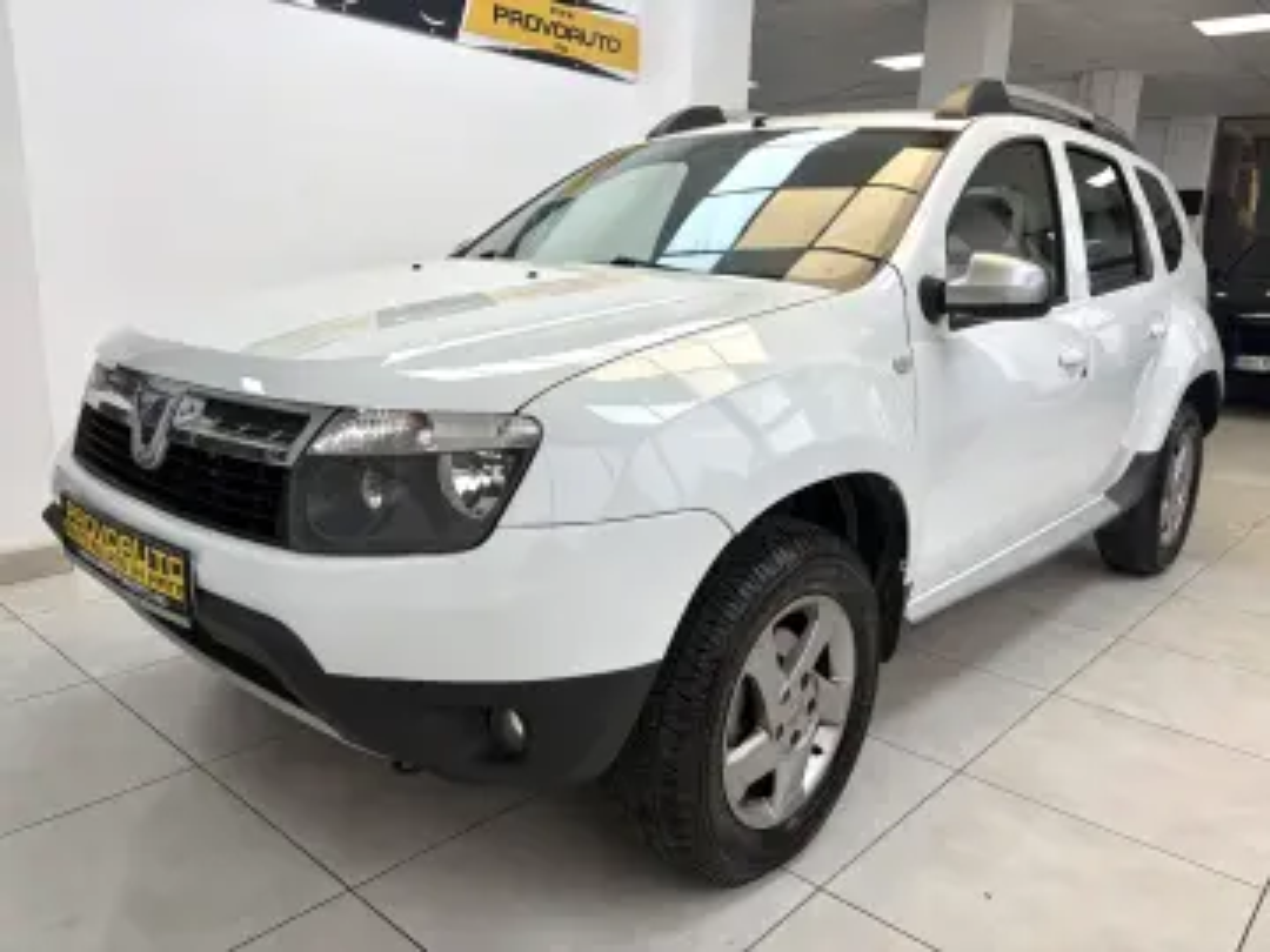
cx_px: 635
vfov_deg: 53.1
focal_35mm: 26
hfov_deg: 67.3
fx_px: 954
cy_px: 476
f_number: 1.6
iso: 40
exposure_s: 1/283
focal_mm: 5.96
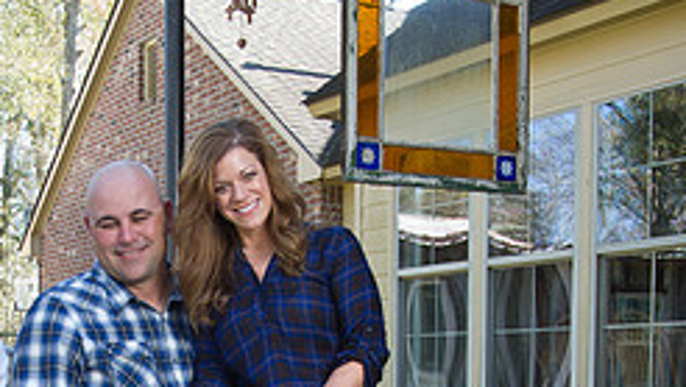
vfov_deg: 16.7
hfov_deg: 30.1
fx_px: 1256
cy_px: 476
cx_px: 184
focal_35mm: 69
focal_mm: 28
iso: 400
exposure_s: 1/100
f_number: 7.1
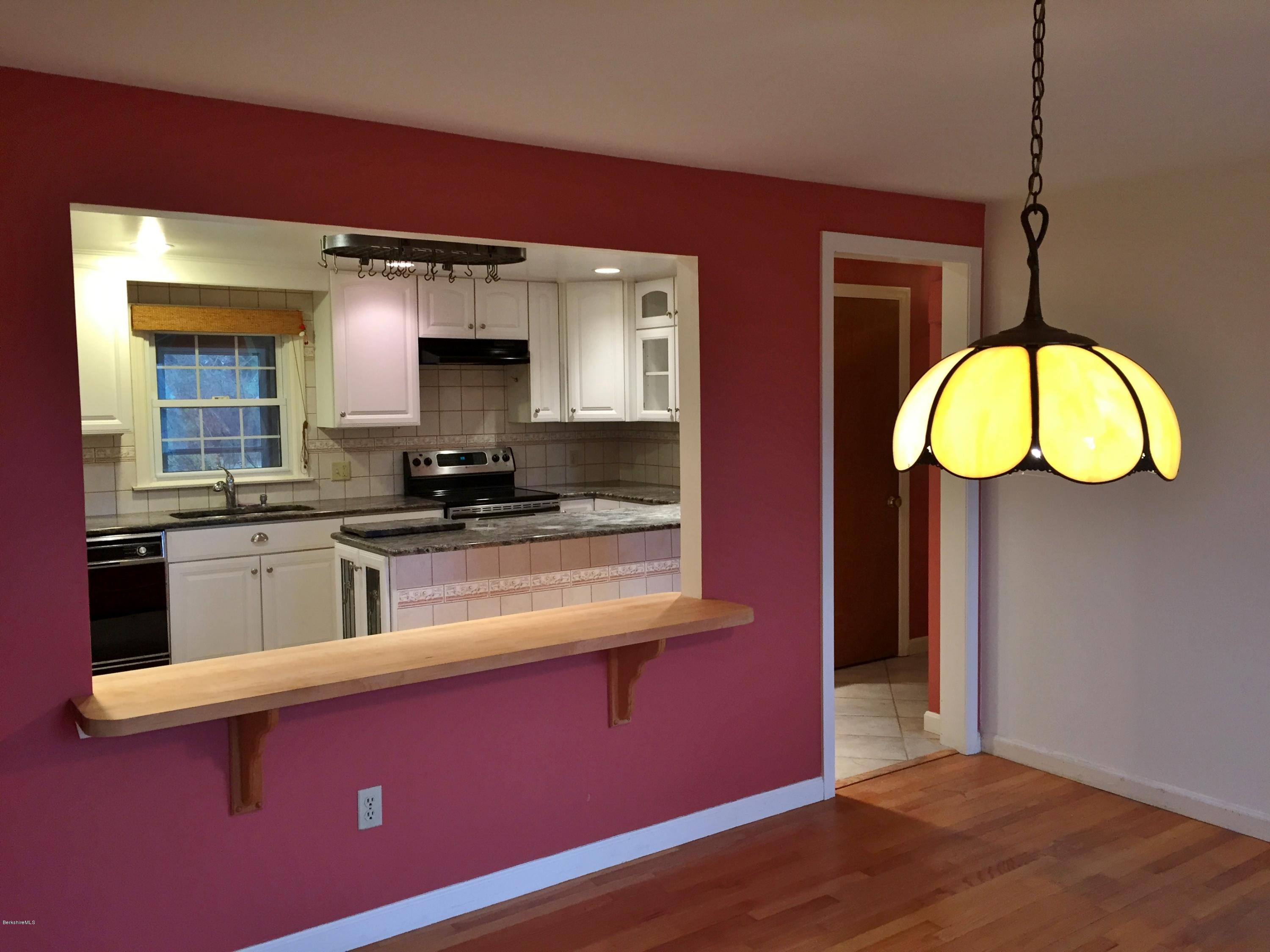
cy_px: 476
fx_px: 1064
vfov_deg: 48.2
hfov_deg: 61.7
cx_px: 635
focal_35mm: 29
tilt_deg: -4.2
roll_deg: +1.3
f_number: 2.2
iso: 80
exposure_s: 1/30
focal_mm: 4.15
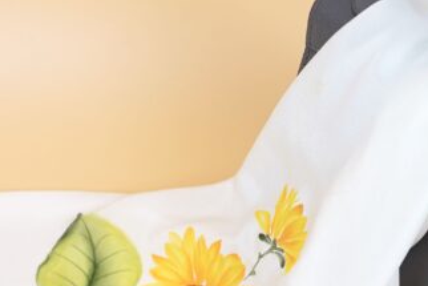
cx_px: 233
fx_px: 1285
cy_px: 261
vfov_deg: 12.6
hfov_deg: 18.9
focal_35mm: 108
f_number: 3.5
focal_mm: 34
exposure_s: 1/400
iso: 400
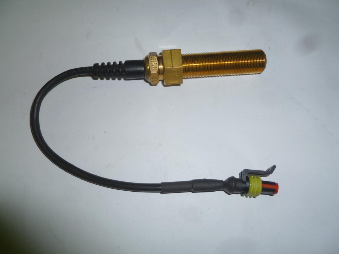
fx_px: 274
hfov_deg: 63.4
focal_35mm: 28
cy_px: 127
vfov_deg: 49.7
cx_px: 170
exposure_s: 1/30
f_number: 3.3
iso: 100
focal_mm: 5
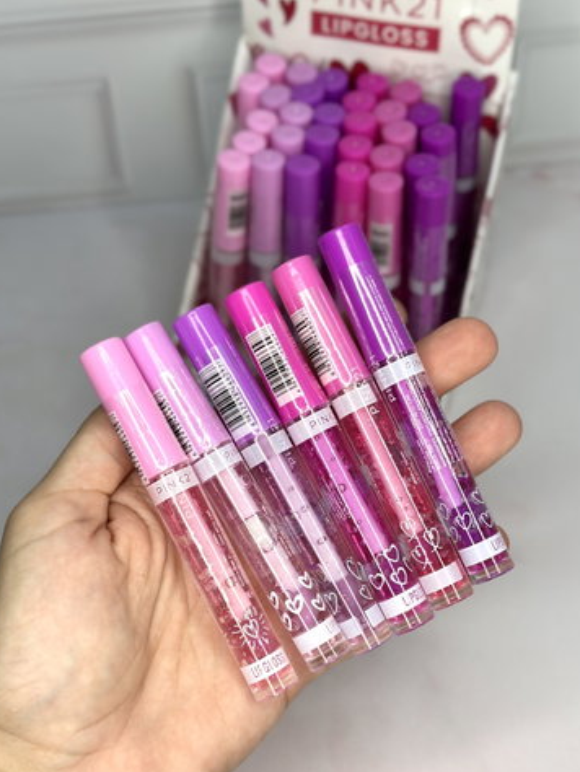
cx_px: 305
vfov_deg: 35.5
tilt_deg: -47.4
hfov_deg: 27.1
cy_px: 406
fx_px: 1205
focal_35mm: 54
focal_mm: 6.86
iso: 64
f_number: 1.78
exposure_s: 1/137
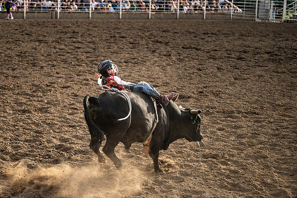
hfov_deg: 25.2
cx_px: 102
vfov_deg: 17.0
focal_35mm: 80
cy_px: 122
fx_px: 662
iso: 1000
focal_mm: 61
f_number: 2.8
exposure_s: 1/10000
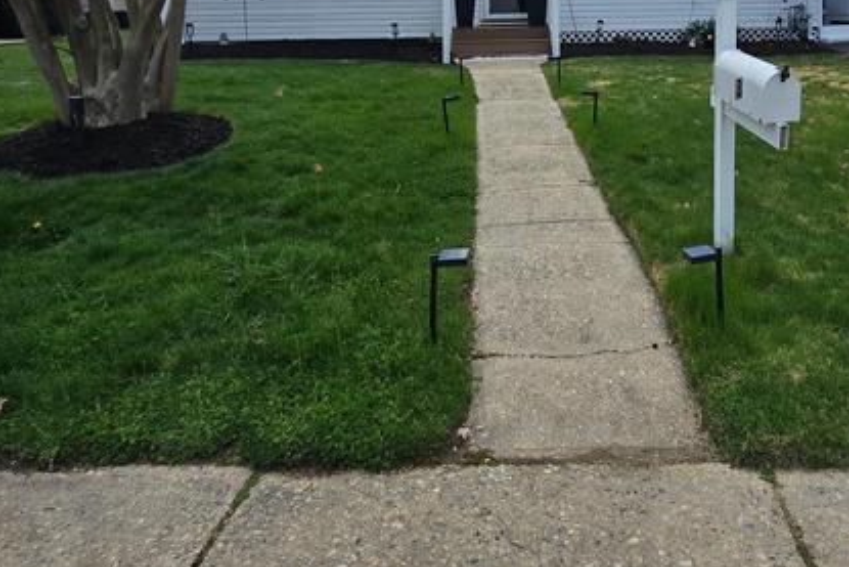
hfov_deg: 70.0
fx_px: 590
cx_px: 544
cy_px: 66
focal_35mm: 25
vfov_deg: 46.7
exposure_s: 1/3647
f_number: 2.2
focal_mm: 2.2
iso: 50
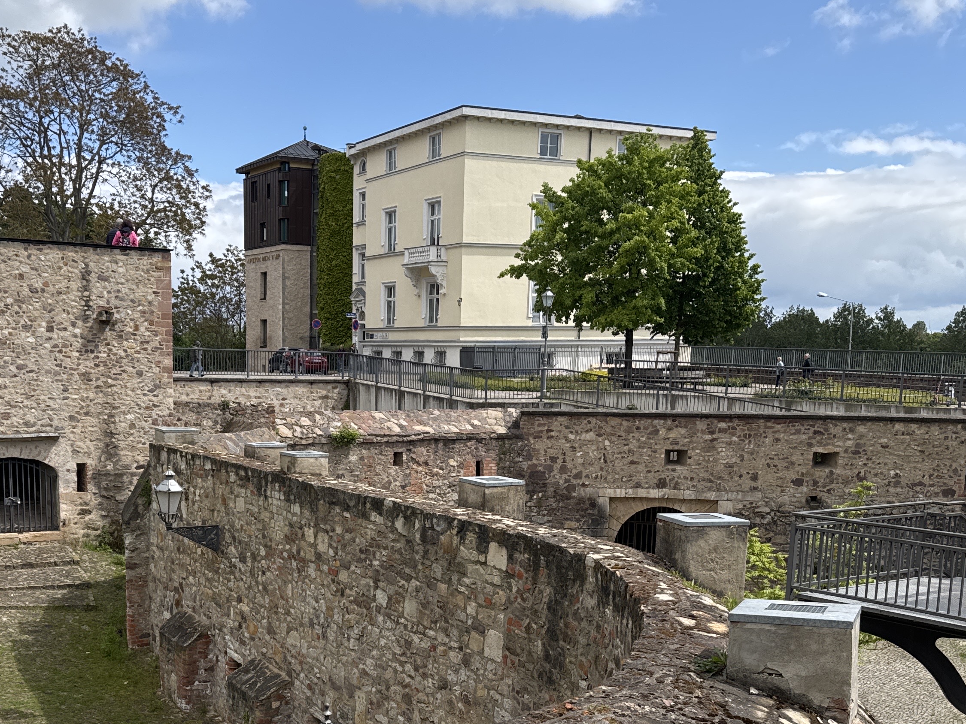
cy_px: 562
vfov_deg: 32.8
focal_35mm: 43
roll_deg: -0.8
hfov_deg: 43.2
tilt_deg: -9.4
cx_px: 319
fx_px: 1200
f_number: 1.78
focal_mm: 6.76
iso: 80
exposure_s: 1/4310
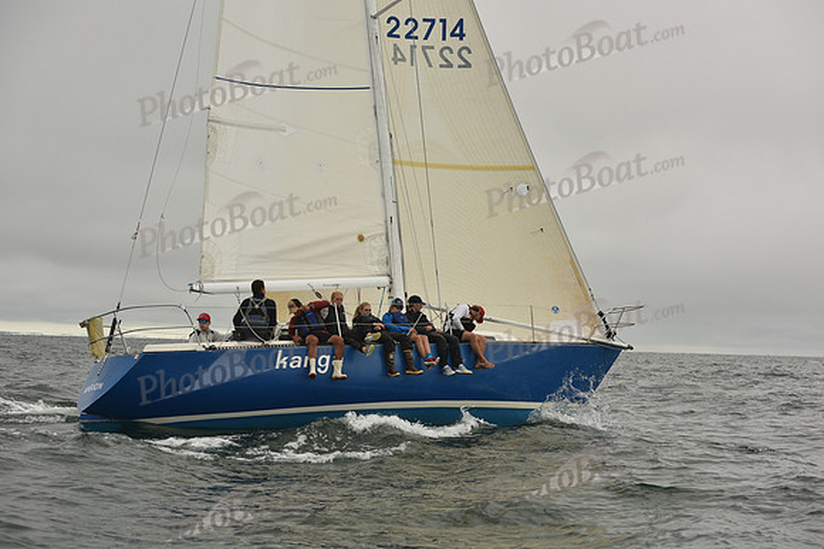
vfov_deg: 19.5
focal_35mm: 70
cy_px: 274
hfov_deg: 28.8
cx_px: 412
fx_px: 1603
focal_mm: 70
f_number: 6.3
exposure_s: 1/800
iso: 320
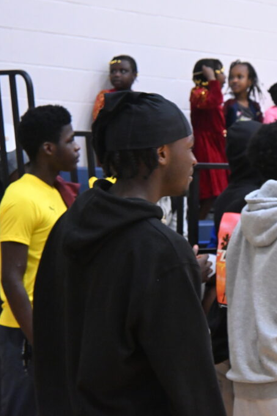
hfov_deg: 11.9
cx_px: 298
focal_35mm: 113
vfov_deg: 18.1
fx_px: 1305
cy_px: 208
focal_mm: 50
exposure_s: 1/80
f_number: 6.3
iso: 4500
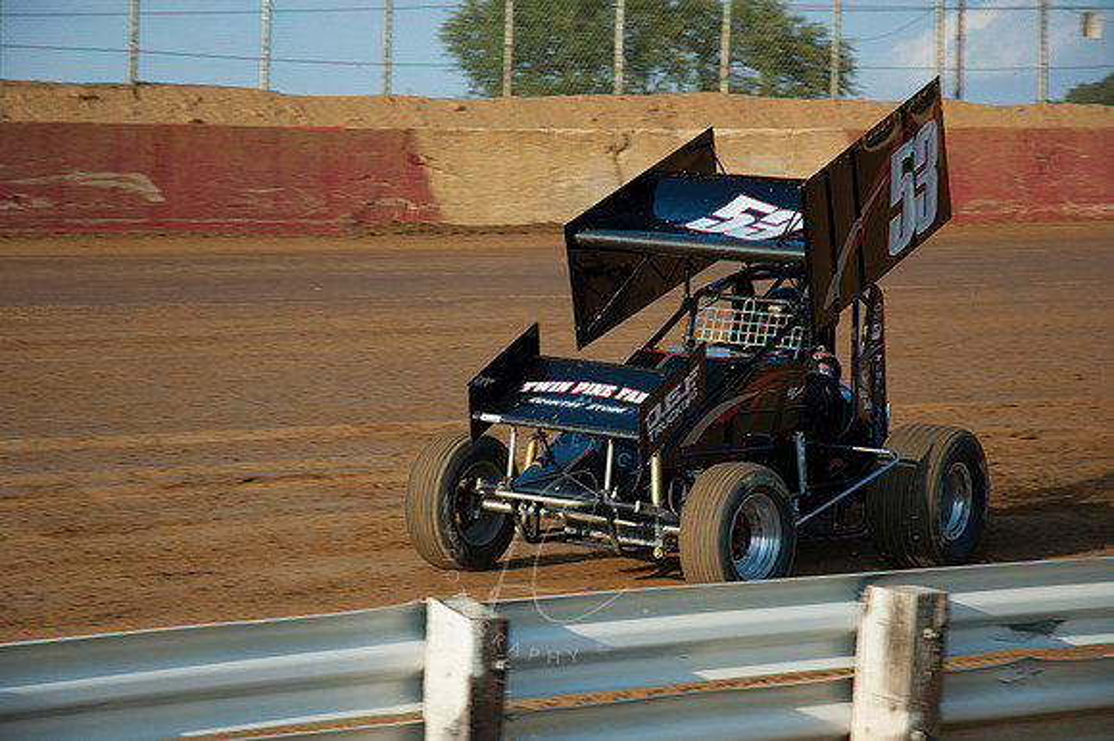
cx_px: 557
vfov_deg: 13.0
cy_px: 370
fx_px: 3247
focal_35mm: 105
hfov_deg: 19.5
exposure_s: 1/500
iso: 200
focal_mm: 70
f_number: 5
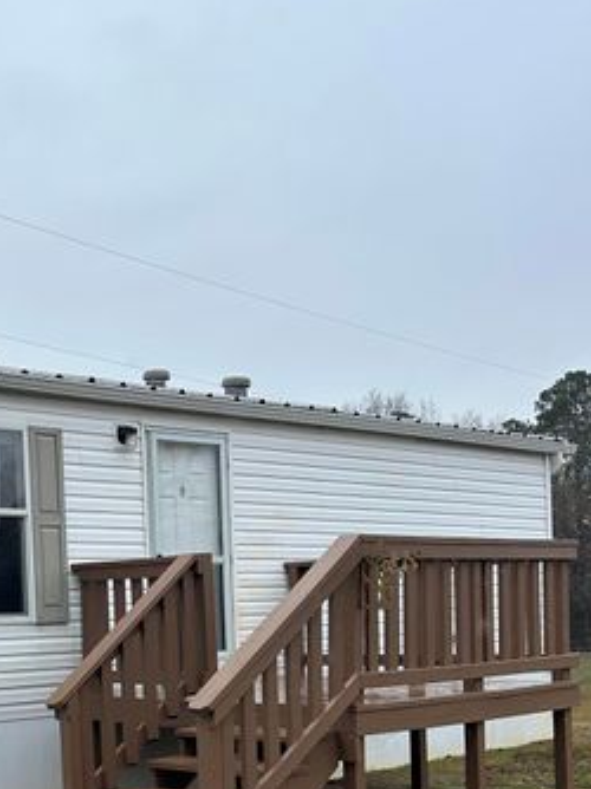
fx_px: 1185
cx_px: 12
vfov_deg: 35.3
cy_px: 663
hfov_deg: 26.6
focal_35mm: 52
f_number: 1.5
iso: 50
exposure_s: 1/1531
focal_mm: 5.7
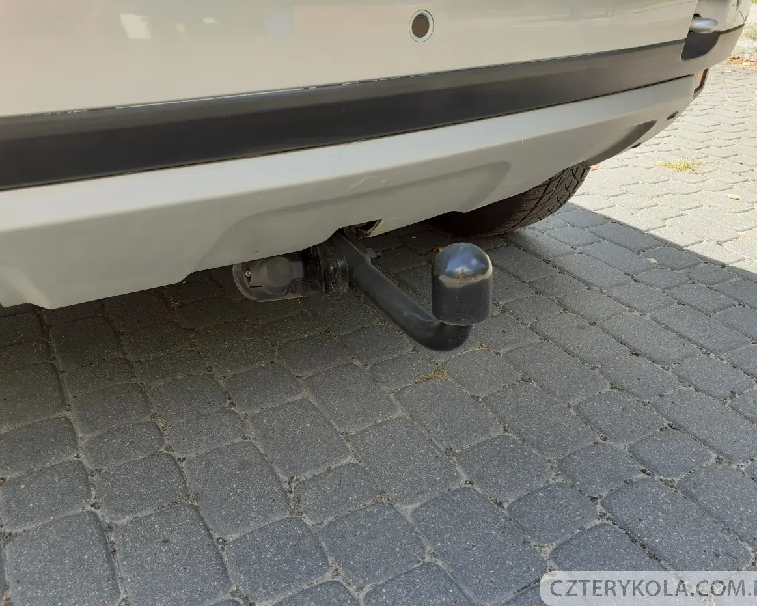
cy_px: 304
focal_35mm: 29
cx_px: 379
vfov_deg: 50.0
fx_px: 650
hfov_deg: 60.4
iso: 40
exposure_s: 1/209
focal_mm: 3.6
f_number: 1.9
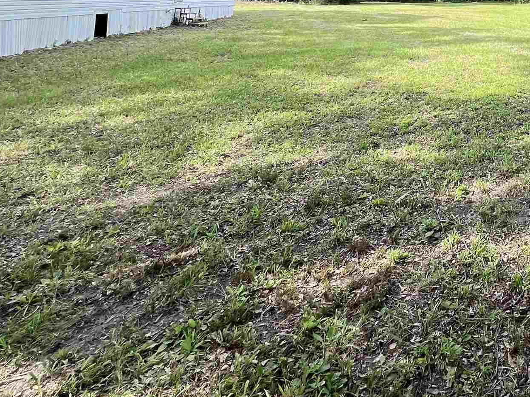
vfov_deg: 36.4
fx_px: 490
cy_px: -53
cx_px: 503
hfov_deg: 48.9
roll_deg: +0.3
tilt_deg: +4.8
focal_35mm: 32
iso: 32
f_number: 1.8
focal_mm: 1.57
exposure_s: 1/221
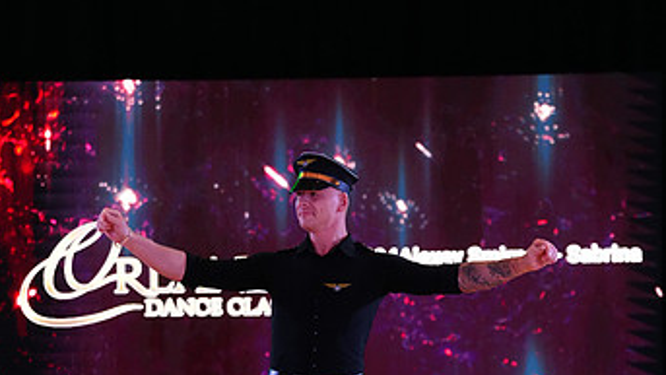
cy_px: 480
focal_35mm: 204
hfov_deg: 10.6
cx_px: 292
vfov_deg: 5.9
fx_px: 3603
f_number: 2.8
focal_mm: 115
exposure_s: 1/400
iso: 5000
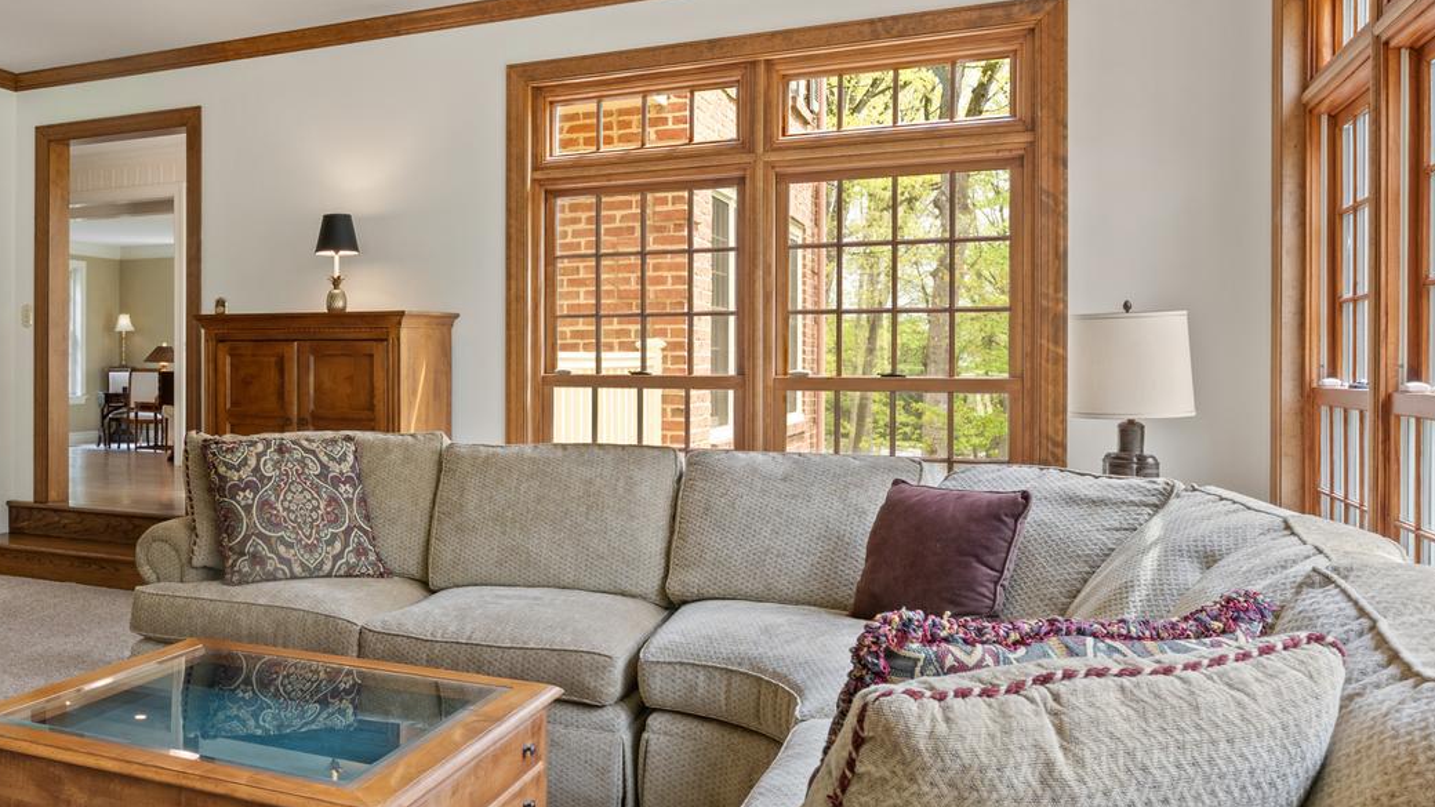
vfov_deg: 35.6
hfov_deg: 54.2
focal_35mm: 33
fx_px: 1256
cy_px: 361
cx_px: 230
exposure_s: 1/8
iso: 400
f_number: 8
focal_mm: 16
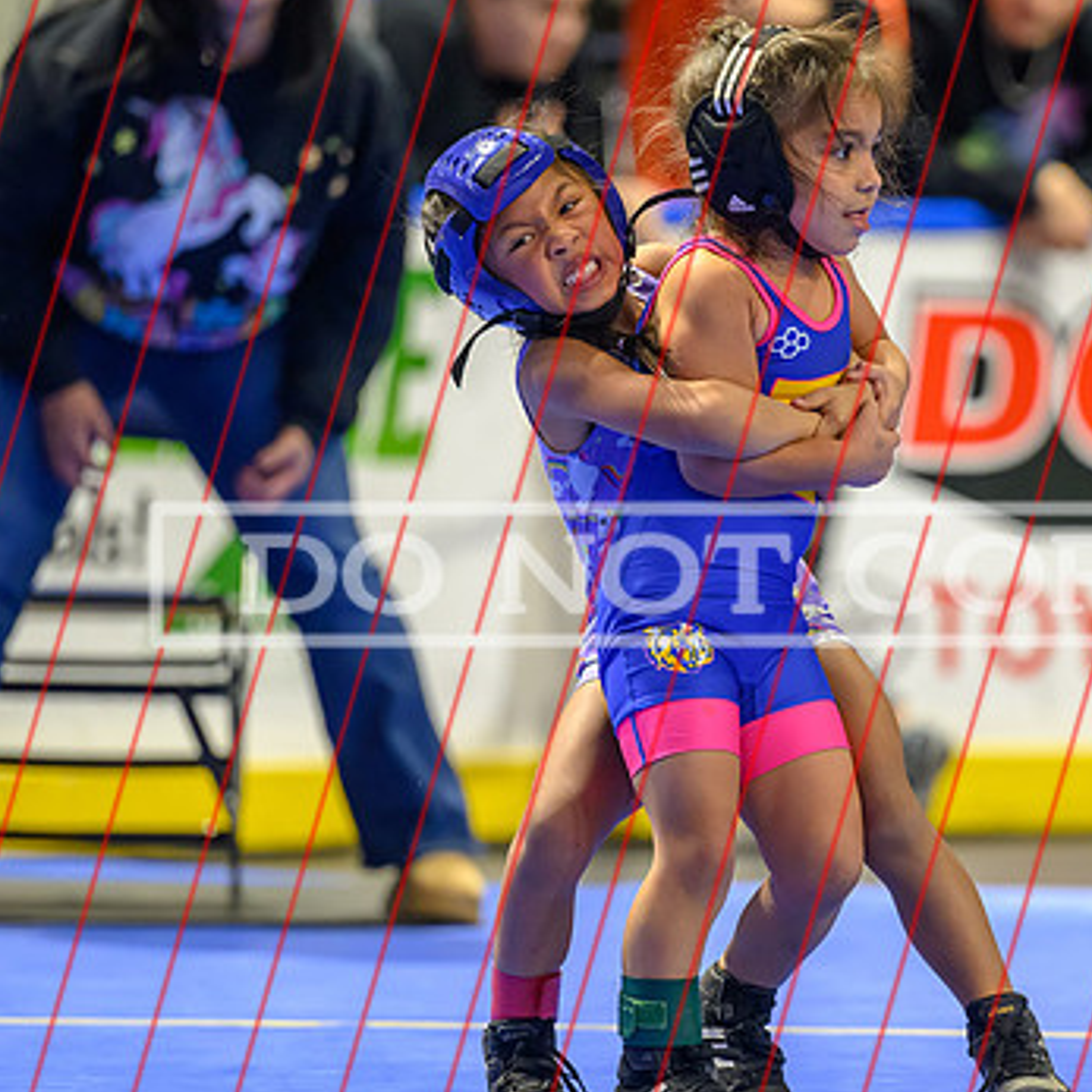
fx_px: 12170
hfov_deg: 5.1
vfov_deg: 5.1
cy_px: 547
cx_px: 773
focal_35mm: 341
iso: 5000
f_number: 3.2
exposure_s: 1/800
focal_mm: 200
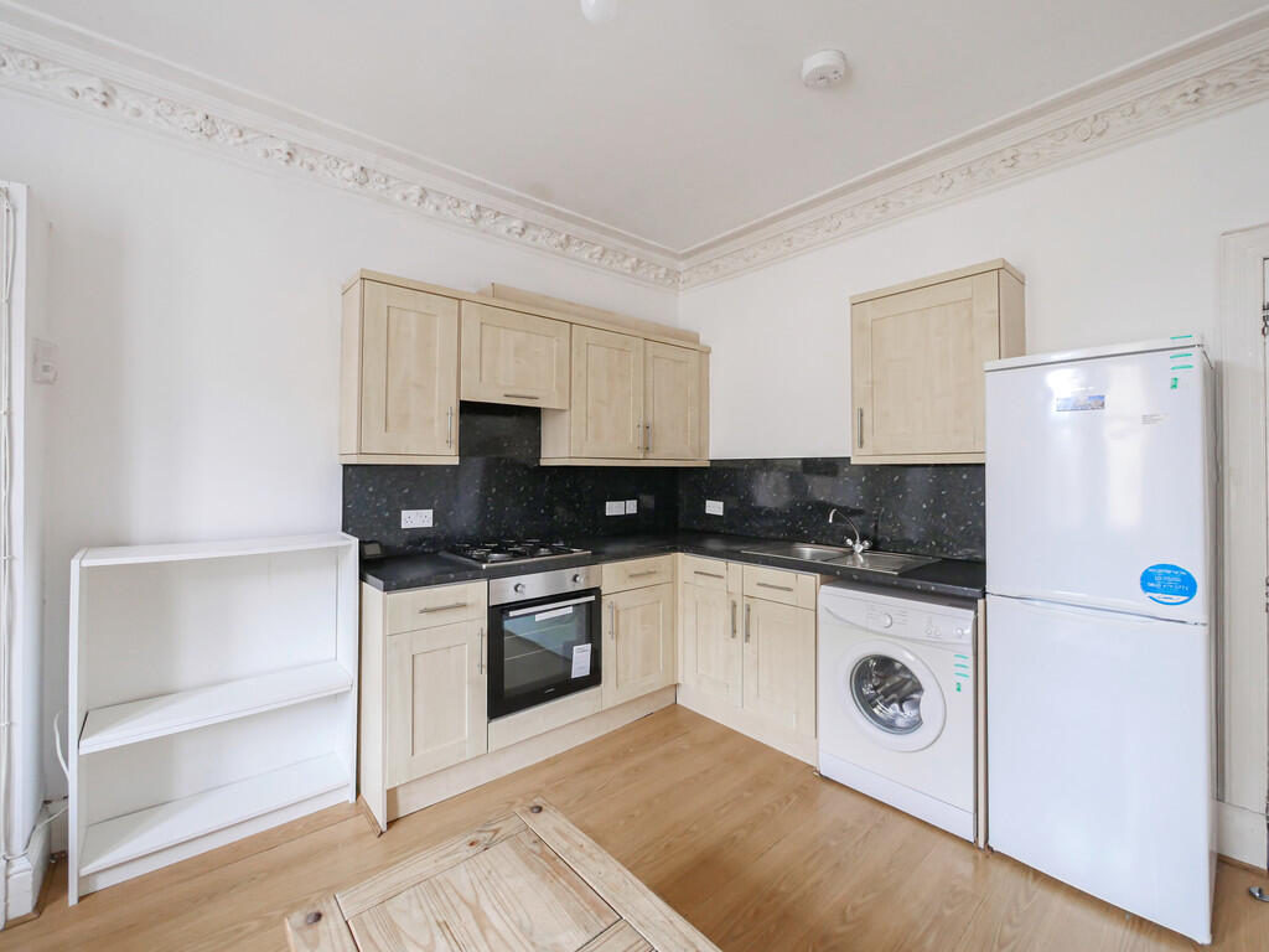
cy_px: 476
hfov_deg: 102.1
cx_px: 634
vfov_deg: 85.7
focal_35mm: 14
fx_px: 513
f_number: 4
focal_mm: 7
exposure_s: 1/60
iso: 1000
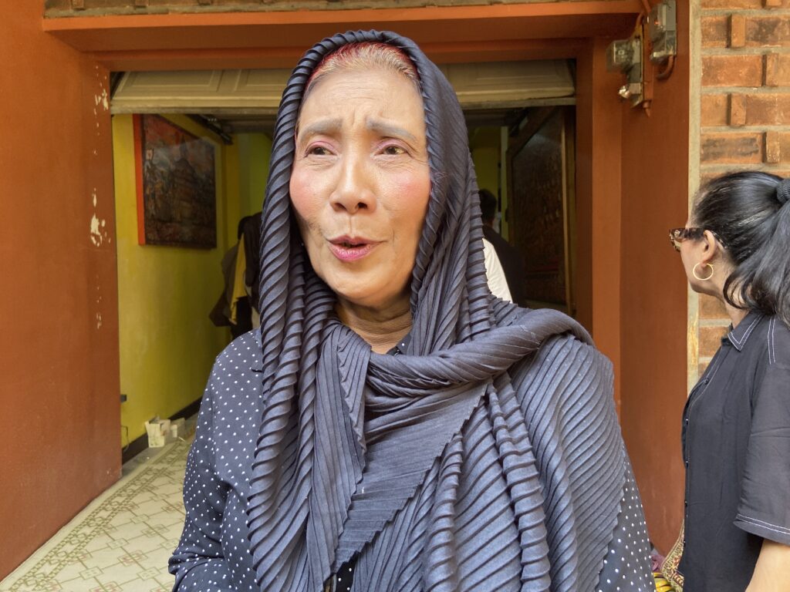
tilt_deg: -3.6
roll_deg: +0.4
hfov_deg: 67.3
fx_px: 593
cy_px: 296
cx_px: 395
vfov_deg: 53.1
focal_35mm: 26
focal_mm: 4.25
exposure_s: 1/121
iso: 64
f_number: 1.8
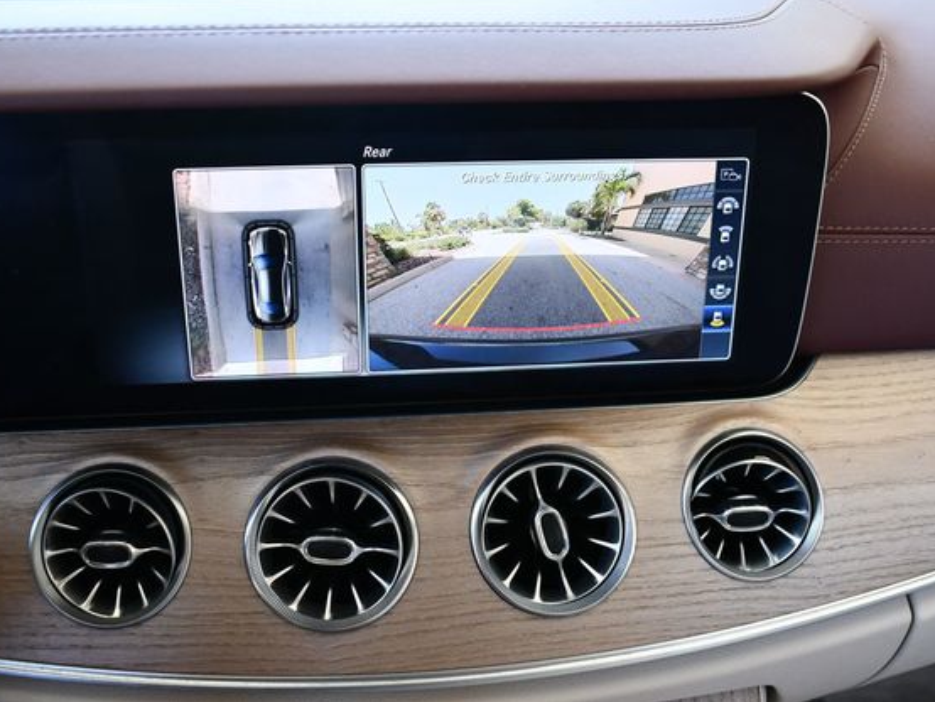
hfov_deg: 46.8
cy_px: 344
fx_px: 1081
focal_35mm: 40
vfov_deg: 36.0
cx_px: 464
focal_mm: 18
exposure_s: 1/250
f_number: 3.5
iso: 800
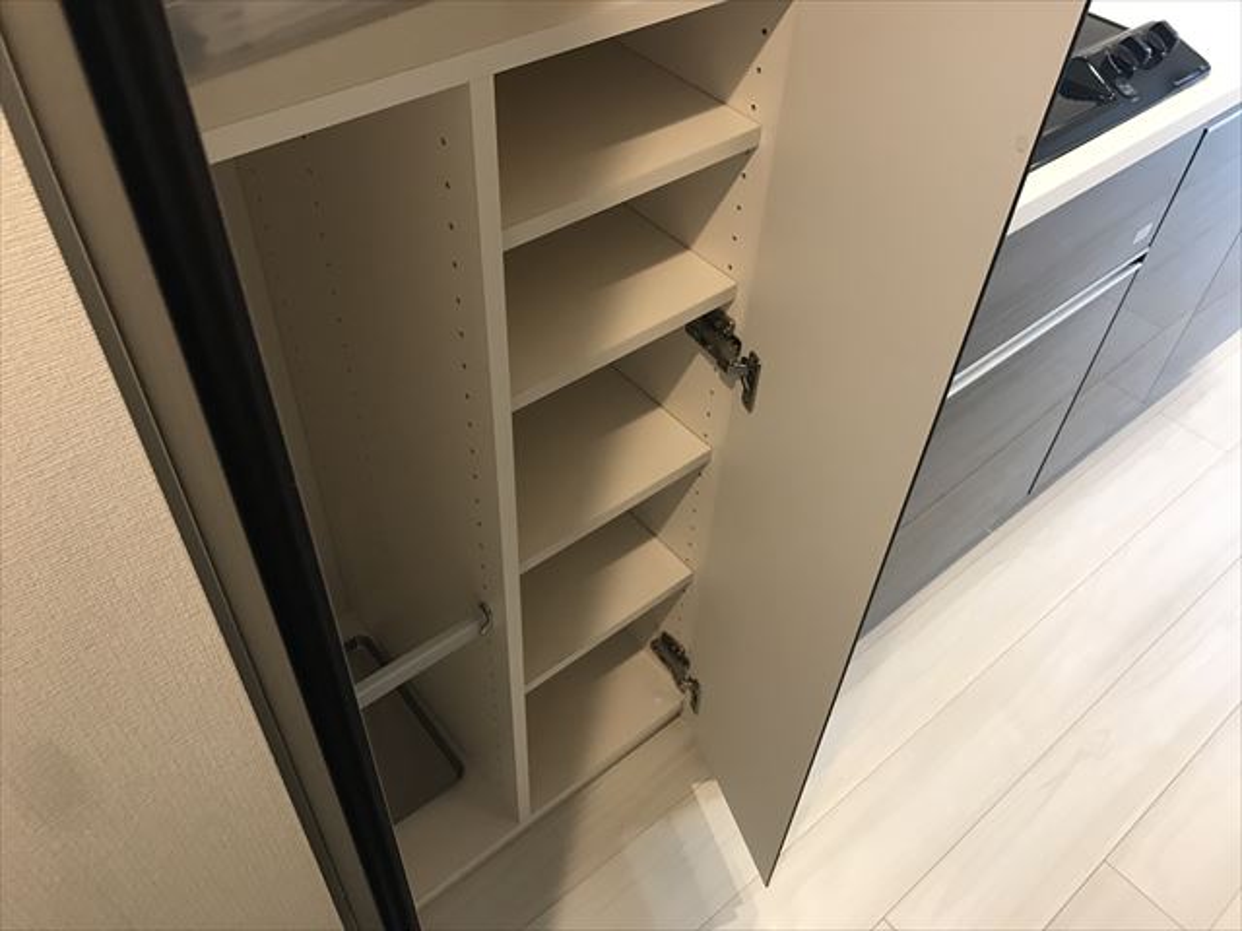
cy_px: 466
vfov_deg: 49.7
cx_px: 621
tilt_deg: -44.9
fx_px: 1005
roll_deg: -3.9
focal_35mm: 28
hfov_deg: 63.4
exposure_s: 1/17
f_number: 1.8
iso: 50
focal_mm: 3.99
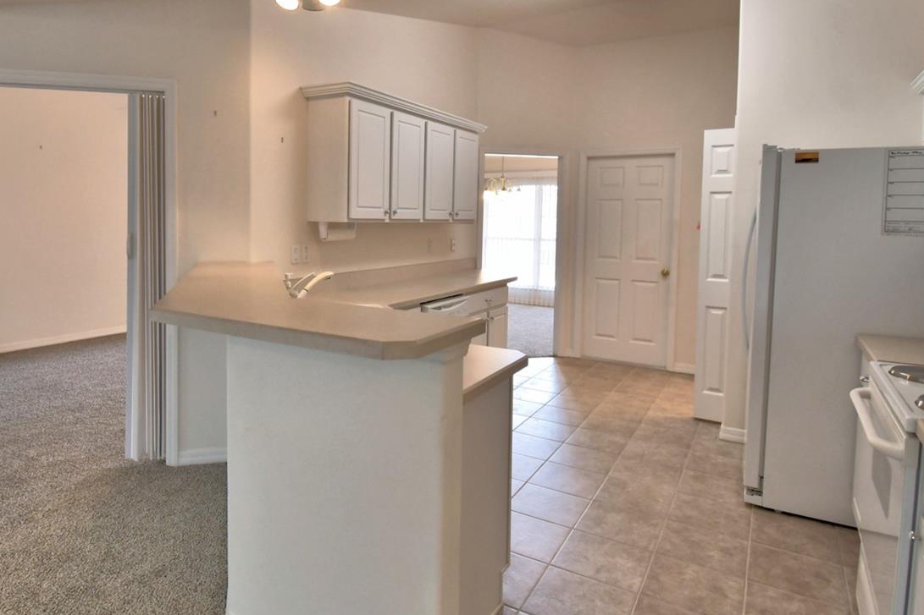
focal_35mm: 22
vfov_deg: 56.8
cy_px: 250
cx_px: 393
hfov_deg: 78.1
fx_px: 565
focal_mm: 10
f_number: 4.5
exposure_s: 1/60
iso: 400
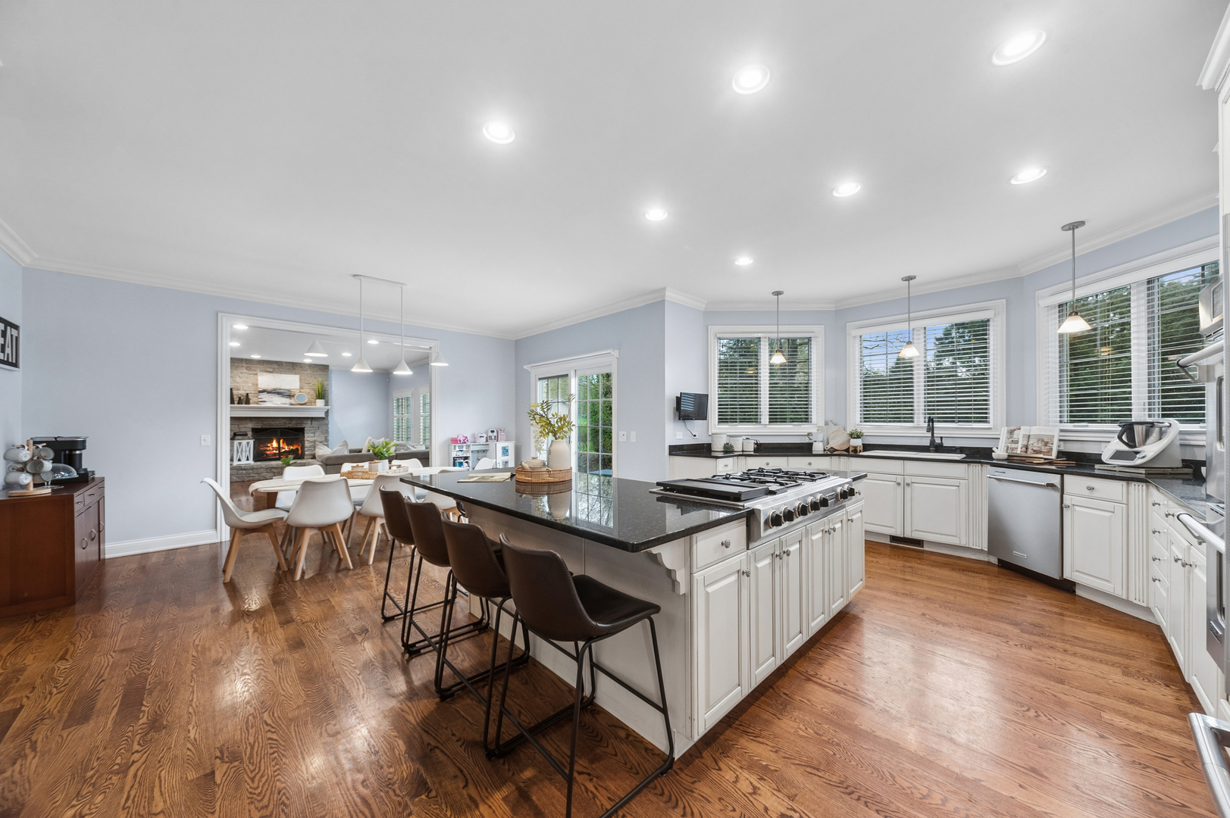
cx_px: 615
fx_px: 410
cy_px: 409
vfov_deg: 89.9
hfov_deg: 112.7
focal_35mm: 12
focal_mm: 12
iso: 400
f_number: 8
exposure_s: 1/13
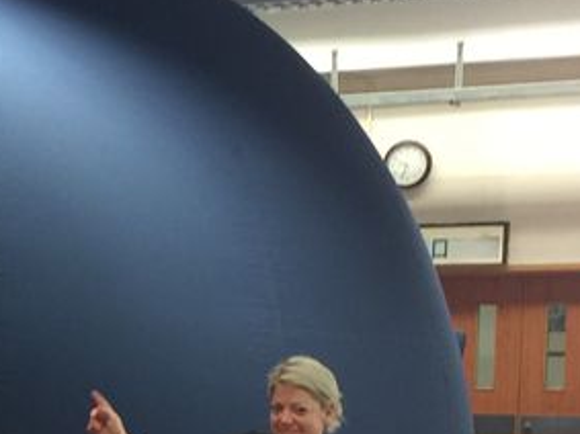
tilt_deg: -5.3
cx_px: -162
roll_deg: -1.4
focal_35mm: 123
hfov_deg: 15.3
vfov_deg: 11.7
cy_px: 549
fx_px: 2060
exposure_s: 1/17
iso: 50
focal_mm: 4.15
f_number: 2.2
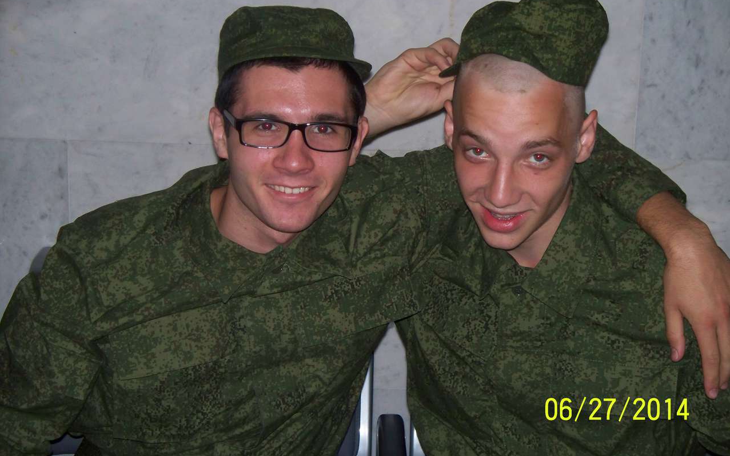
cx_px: 365
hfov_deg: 24.4
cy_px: 203
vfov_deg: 15.4
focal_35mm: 85
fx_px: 1691
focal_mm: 16.86
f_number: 3.4
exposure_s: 1/50
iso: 200
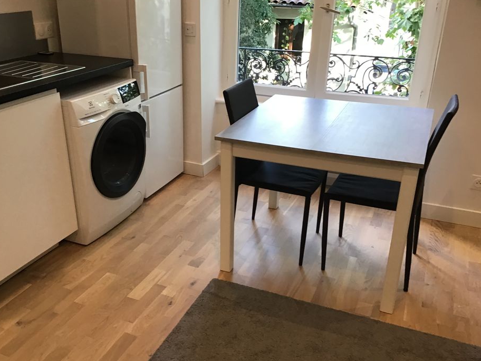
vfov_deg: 41.8
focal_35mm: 34
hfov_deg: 53.9
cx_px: 223
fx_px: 472
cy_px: 192
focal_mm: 3.3
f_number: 2.4
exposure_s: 1/33
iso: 80
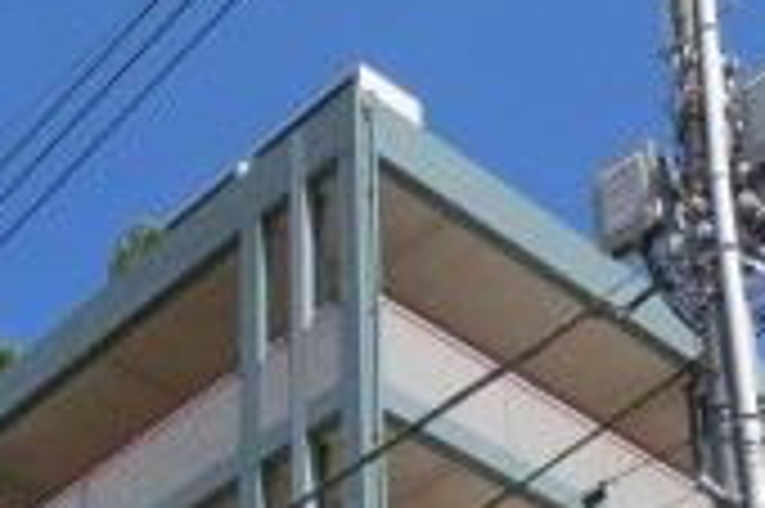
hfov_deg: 21.6
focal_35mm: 94
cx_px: 216
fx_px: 1996
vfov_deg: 13.0
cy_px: 949
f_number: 7.9
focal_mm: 4.24
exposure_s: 1/160
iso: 80
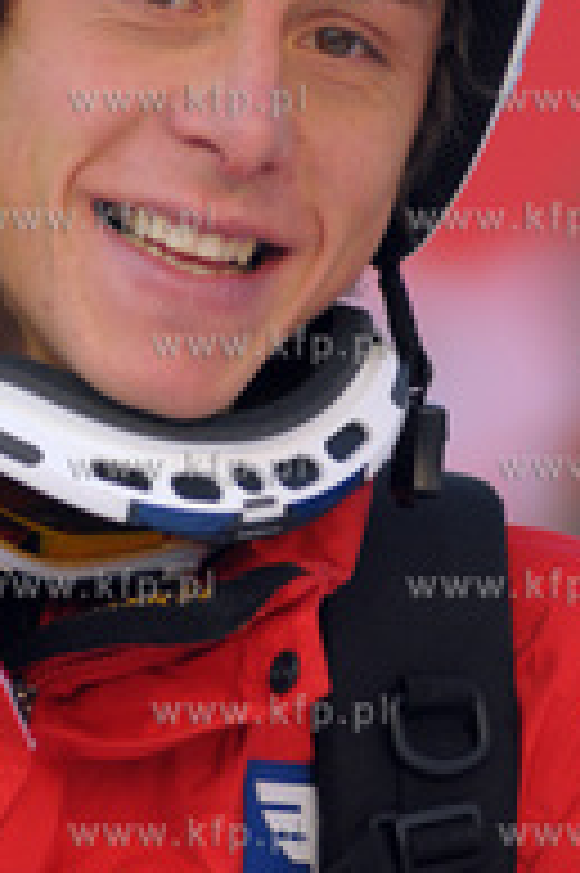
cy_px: 338
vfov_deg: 3.3
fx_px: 14936
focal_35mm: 617
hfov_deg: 2.2
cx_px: 126
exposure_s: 1/1600
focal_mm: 200
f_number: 2.8
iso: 640
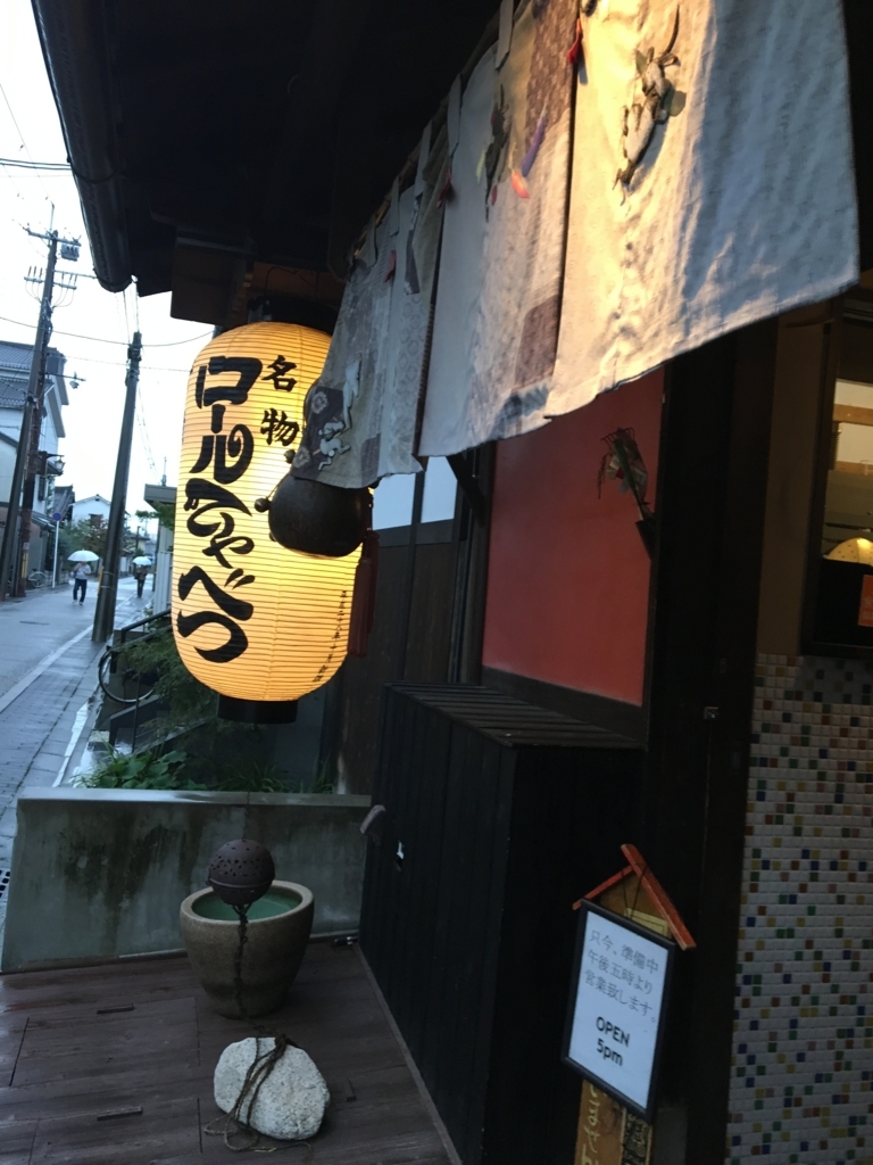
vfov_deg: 61.7
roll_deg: -4.6
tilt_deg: -1.0
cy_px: 582
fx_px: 975
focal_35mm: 29
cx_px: 436
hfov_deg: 48.2
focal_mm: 4.15
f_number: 2.2
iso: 100
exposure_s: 1/30
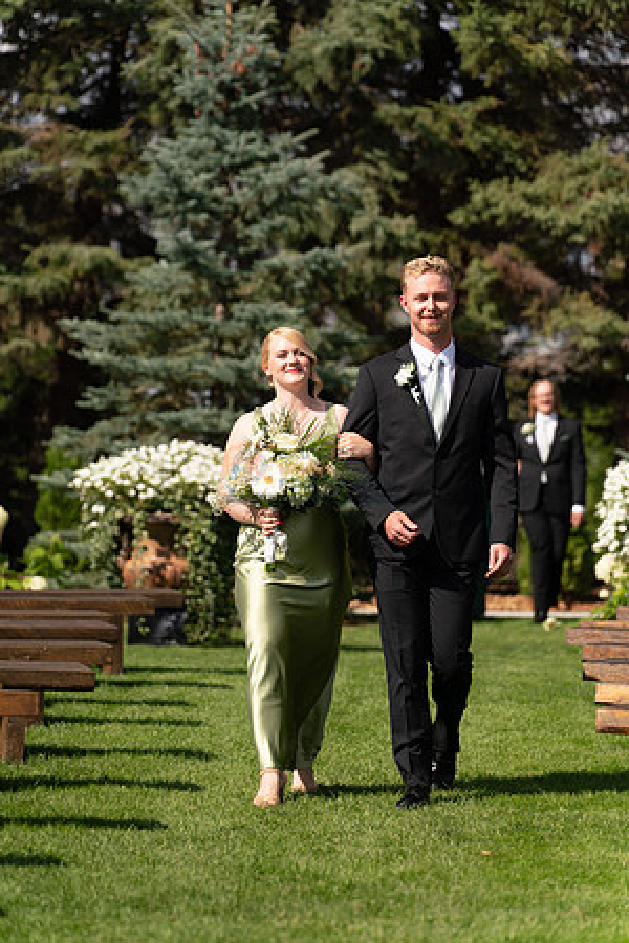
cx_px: 314
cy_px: 472
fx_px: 3931
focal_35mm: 150
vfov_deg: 13.7
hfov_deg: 9.1
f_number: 4
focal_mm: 150
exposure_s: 1/3200
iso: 400
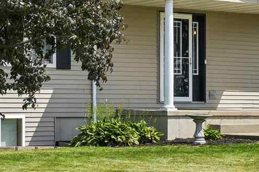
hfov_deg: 14.3
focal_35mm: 144
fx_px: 1036
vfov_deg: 9.5
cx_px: 117
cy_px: 66
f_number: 10
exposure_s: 1/200
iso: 100
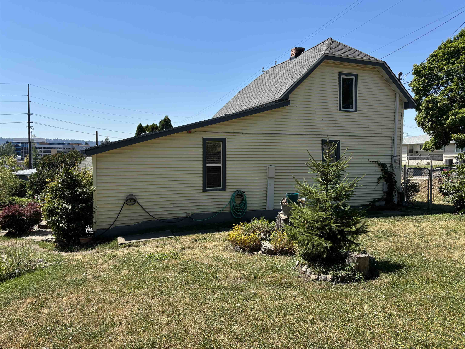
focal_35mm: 26
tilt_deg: -4.1
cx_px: 232
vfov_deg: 53.1
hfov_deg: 67.3
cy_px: 174
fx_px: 349
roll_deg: -0.8
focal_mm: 5.96
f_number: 1.6
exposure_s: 1/2778
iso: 50
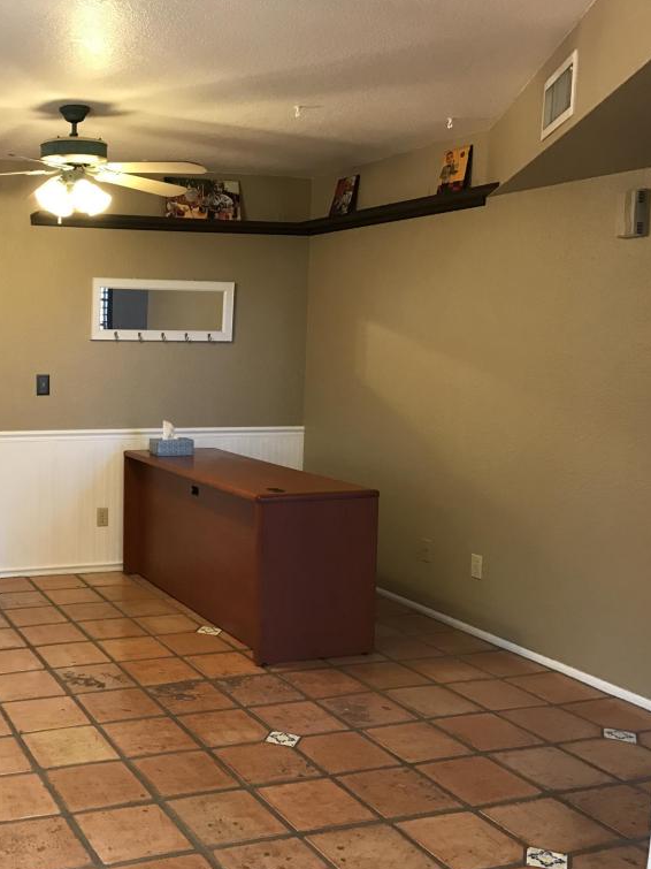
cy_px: 434
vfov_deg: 49.0
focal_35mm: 38
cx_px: 67
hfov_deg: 35.5
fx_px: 953
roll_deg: -0.8
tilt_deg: -5.2
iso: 40
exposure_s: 1/15
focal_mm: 3.99
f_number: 1.8
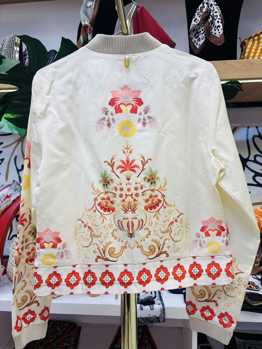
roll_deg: -0.8
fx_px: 262
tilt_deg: -1.3
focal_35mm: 26
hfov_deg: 53.1
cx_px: 131
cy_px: 174
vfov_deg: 67.3
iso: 40
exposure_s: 1/100
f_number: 1.6
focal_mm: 5.96
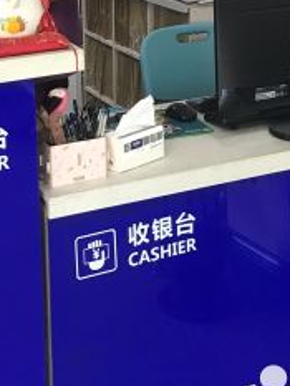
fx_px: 937
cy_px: -89
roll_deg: +1.0
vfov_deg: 21.4
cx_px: 225
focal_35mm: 84
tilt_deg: -3.8
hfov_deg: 17.5
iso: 32
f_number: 1.8
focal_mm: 3.99
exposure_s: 1/20
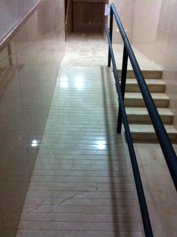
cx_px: 88
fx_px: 239
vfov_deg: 52.7
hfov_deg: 40.6
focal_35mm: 35
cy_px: 118
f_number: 2.8
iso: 640
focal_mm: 3.85
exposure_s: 1/15
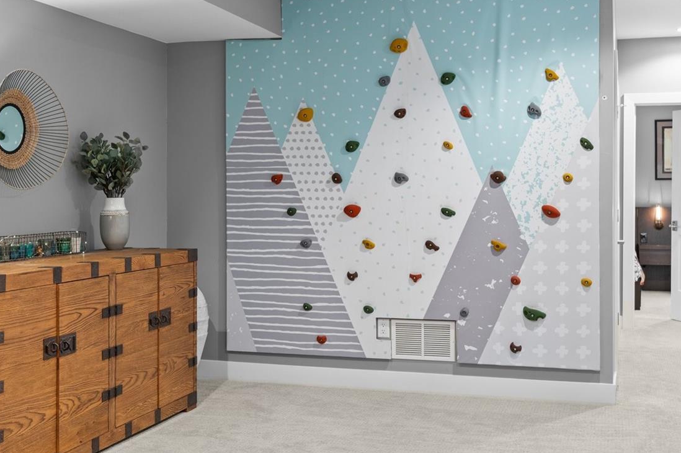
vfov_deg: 26.4
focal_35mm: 51
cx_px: 342
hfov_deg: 38.9
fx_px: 964
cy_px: 204
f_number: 8
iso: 400
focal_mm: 35
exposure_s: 1
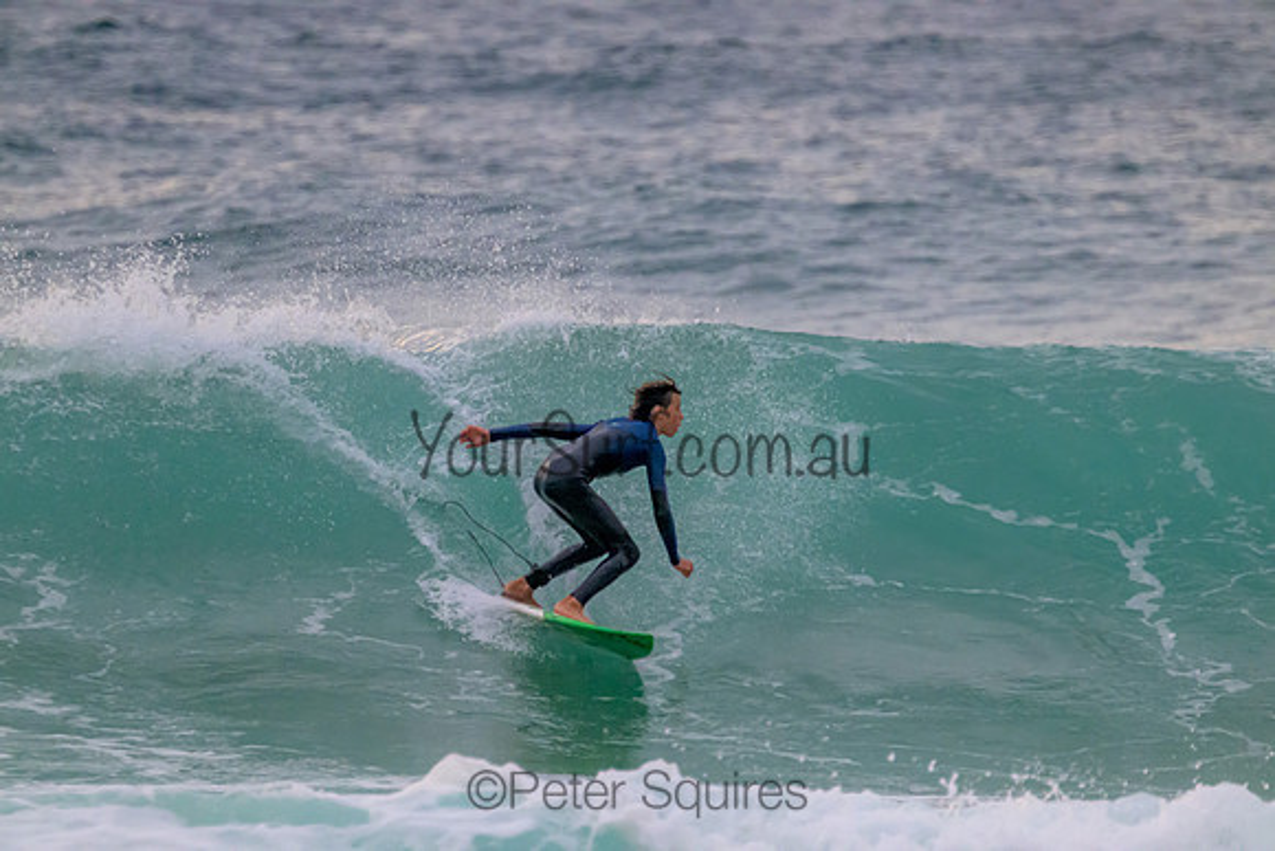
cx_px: 638
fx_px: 28339
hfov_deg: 2.6
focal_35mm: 800
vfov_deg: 1.7
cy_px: 426
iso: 8000
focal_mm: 800
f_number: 11
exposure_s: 1/1600
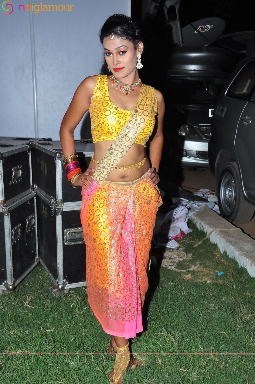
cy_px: 192
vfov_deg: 43.7
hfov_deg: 29.8
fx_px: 480
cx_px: 128
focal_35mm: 45
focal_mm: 30
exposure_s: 1/125
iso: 400
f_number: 10
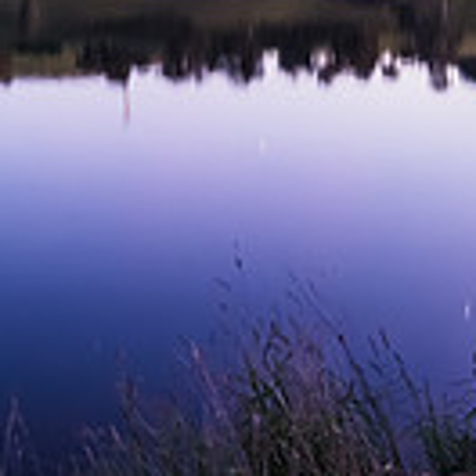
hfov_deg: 21.6
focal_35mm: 80
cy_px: -3
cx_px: 160
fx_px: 1245
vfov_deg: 20.9
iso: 1600
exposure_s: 5
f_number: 2.8
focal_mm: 20
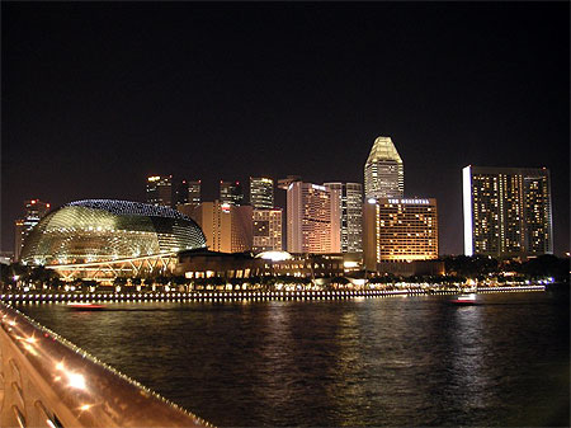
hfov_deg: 50.2
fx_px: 610
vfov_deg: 38.6
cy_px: 214
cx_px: 286
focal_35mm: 37
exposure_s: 1.5
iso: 100
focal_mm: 5.7
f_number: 2.8
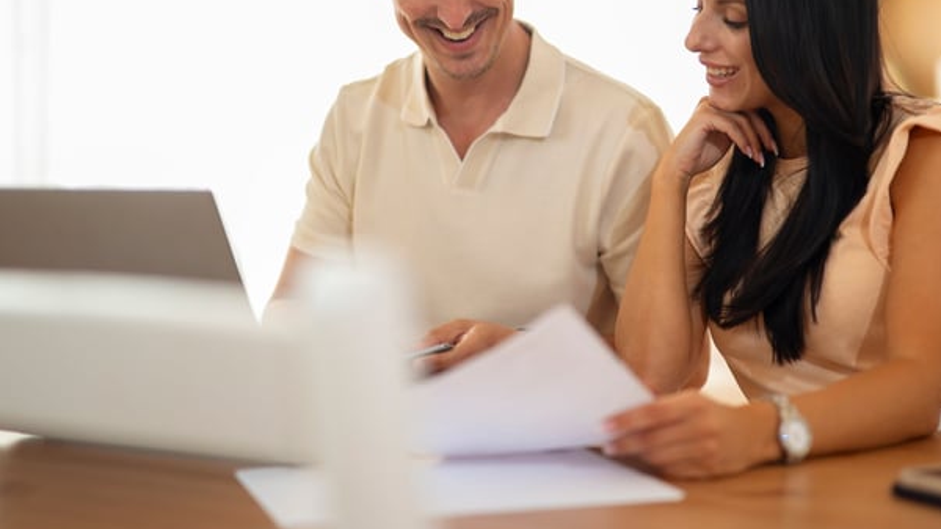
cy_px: 133
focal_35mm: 67
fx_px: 1671
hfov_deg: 31.4
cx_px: 550
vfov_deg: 17.9
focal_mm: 50
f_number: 1.4
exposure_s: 1/500
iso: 250
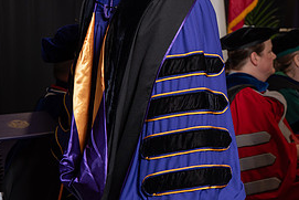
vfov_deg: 8.2
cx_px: 263
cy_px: 17
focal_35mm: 167
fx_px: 1388
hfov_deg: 12.2
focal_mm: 78
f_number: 5
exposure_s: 1/200
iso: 1000
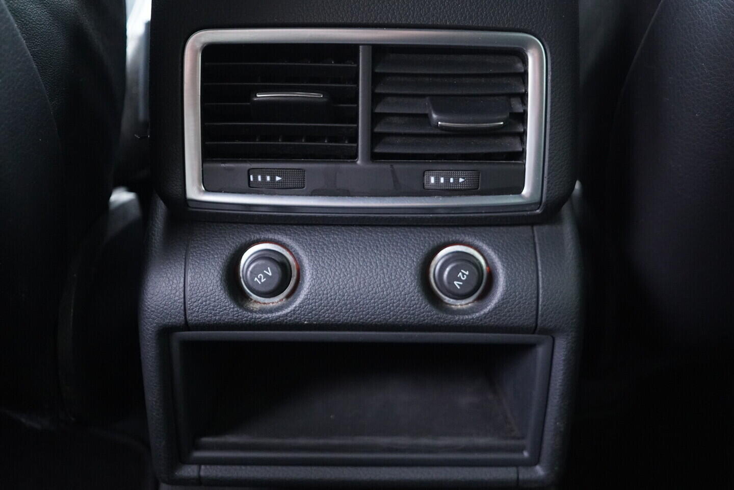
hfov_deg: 53.1
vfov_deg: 36.9
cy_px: 245
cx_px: 367
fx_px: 734
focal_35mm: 36
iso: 4000
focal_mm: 24
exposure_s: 1/40
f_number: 2.8
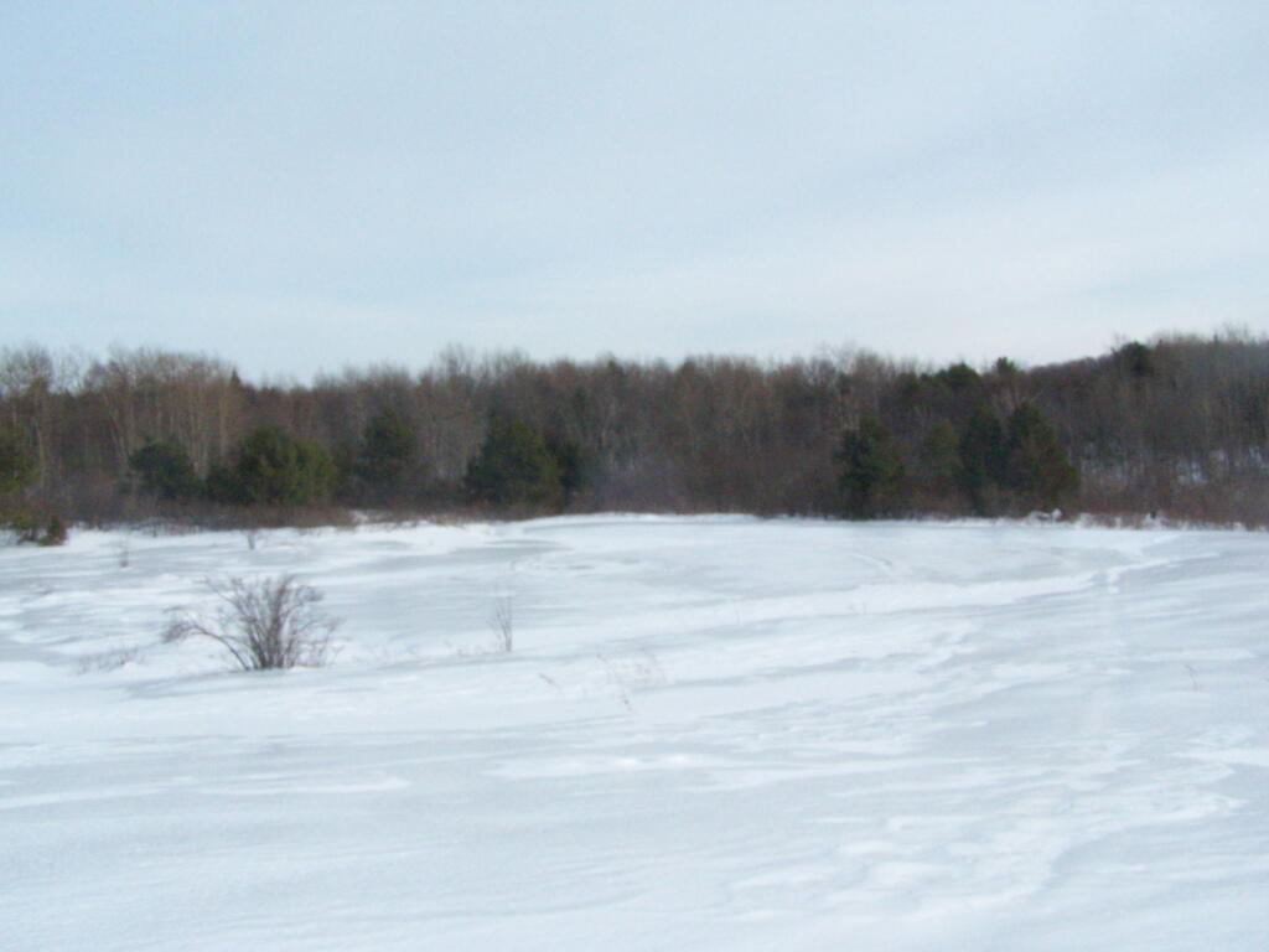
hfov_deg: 49.0
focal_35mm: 38
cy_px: 476
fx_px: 1393
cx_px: 634
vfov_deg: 37.7
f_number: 5.6
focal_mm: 6.3
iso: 400
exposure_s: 1/1600
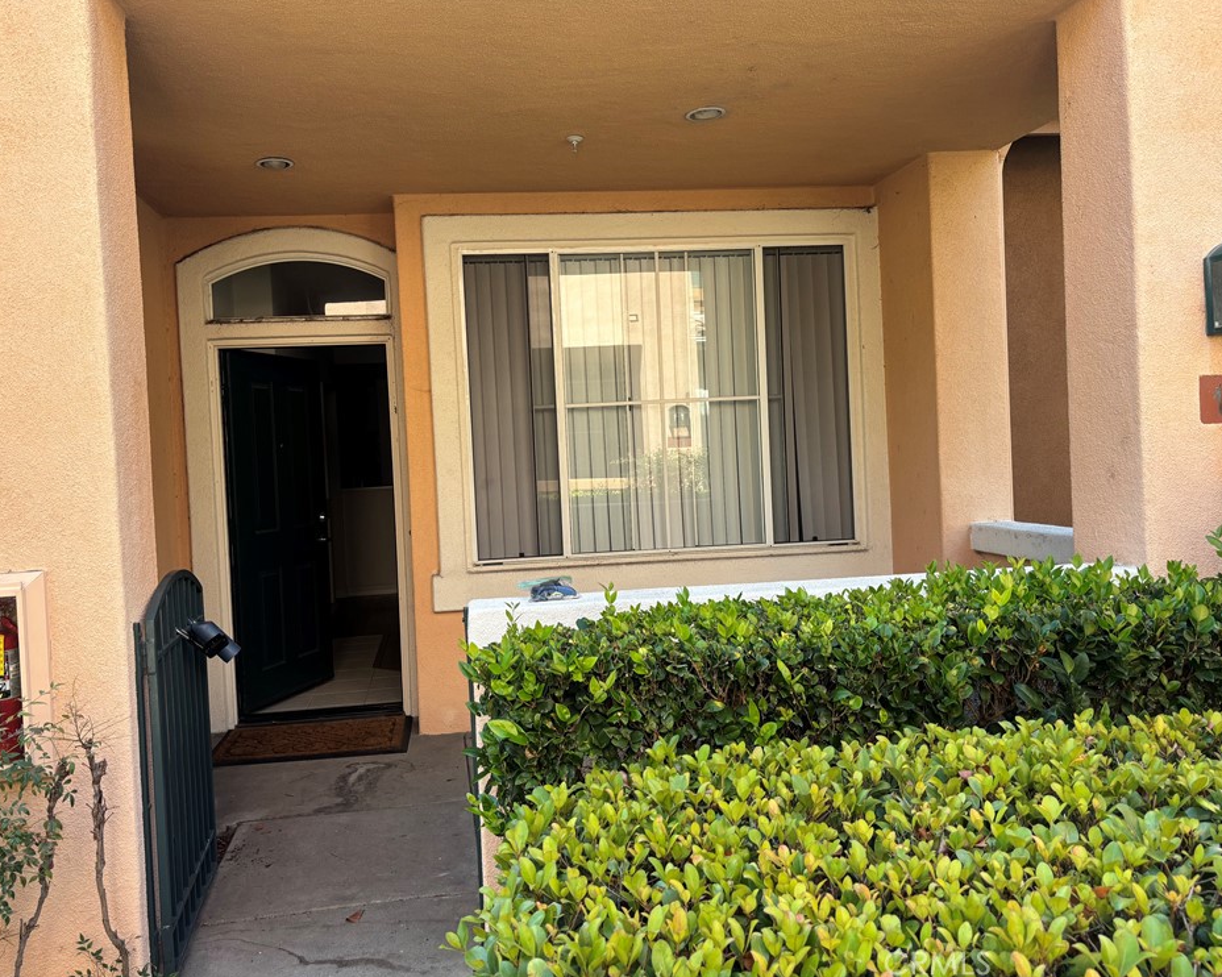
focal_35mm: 28
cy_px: 477
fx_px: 1012
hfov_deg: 62.2
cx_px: 568
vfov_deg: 51.5
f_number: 1.6
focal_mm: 5.96
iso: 50
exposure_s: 1/342
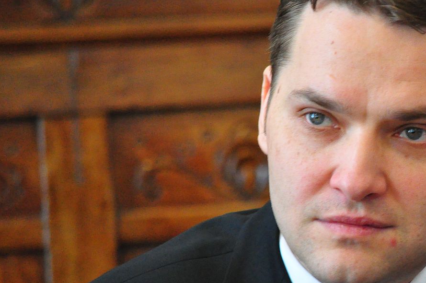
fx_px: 6582
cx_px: 351
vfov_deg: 2.5
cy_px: 162
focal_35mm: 557
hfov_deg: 3.7
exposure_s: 1/100
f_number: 5.3
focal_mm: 220
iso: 3200
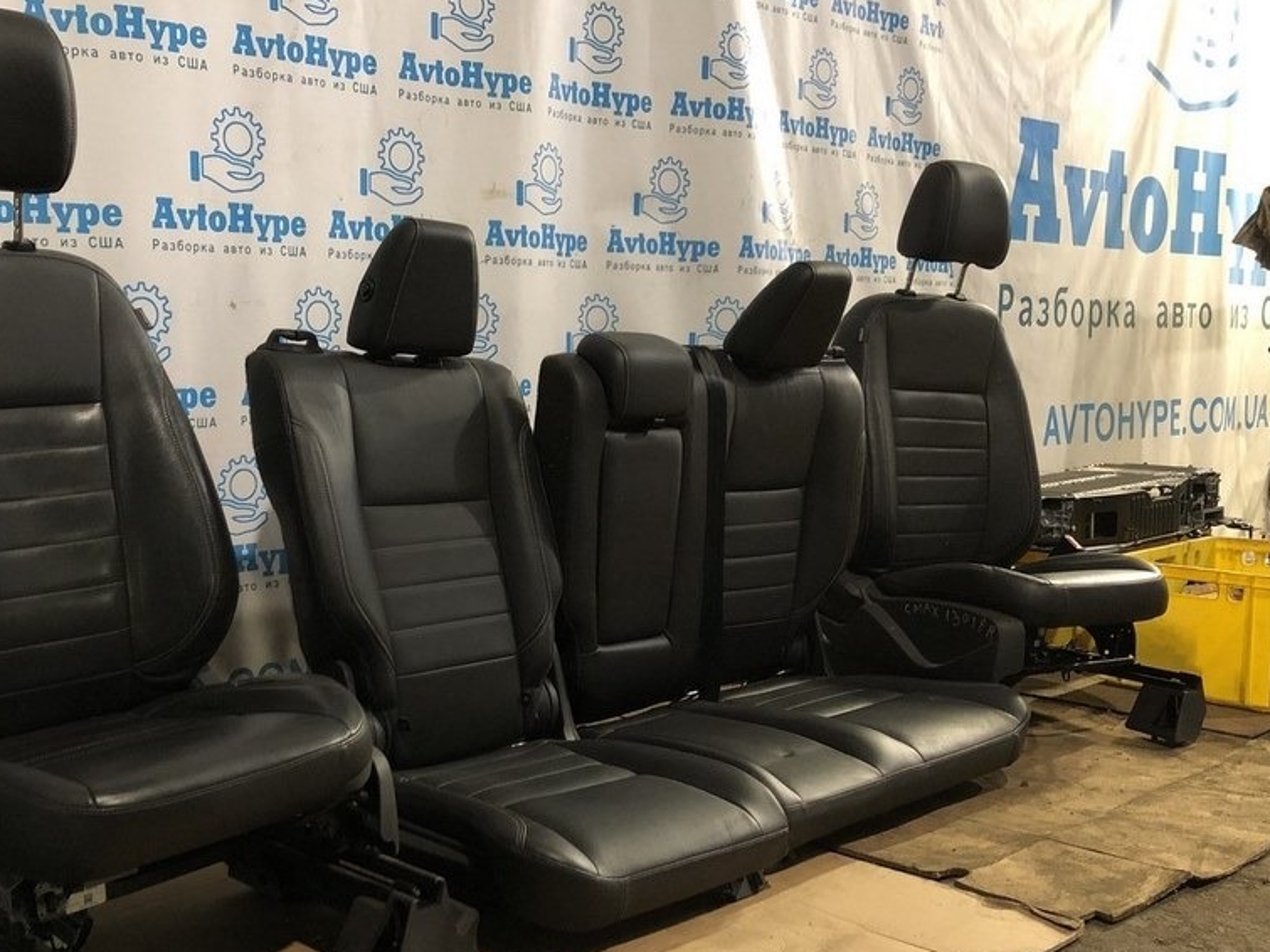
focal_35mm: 38
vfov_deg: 37.7
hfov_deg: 48.7
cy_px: 532
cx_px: 520
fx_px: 1394
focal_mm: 4
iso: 100
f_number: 1.8
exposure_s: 1/11
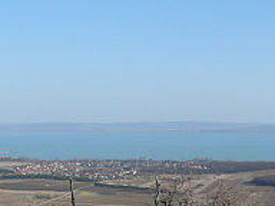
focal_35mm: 82
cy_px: 185
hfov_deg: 23.8
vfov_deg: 17.7
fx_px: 651
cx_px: 158
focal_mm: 7.4
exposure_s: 1/400
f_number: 6.3
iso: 100
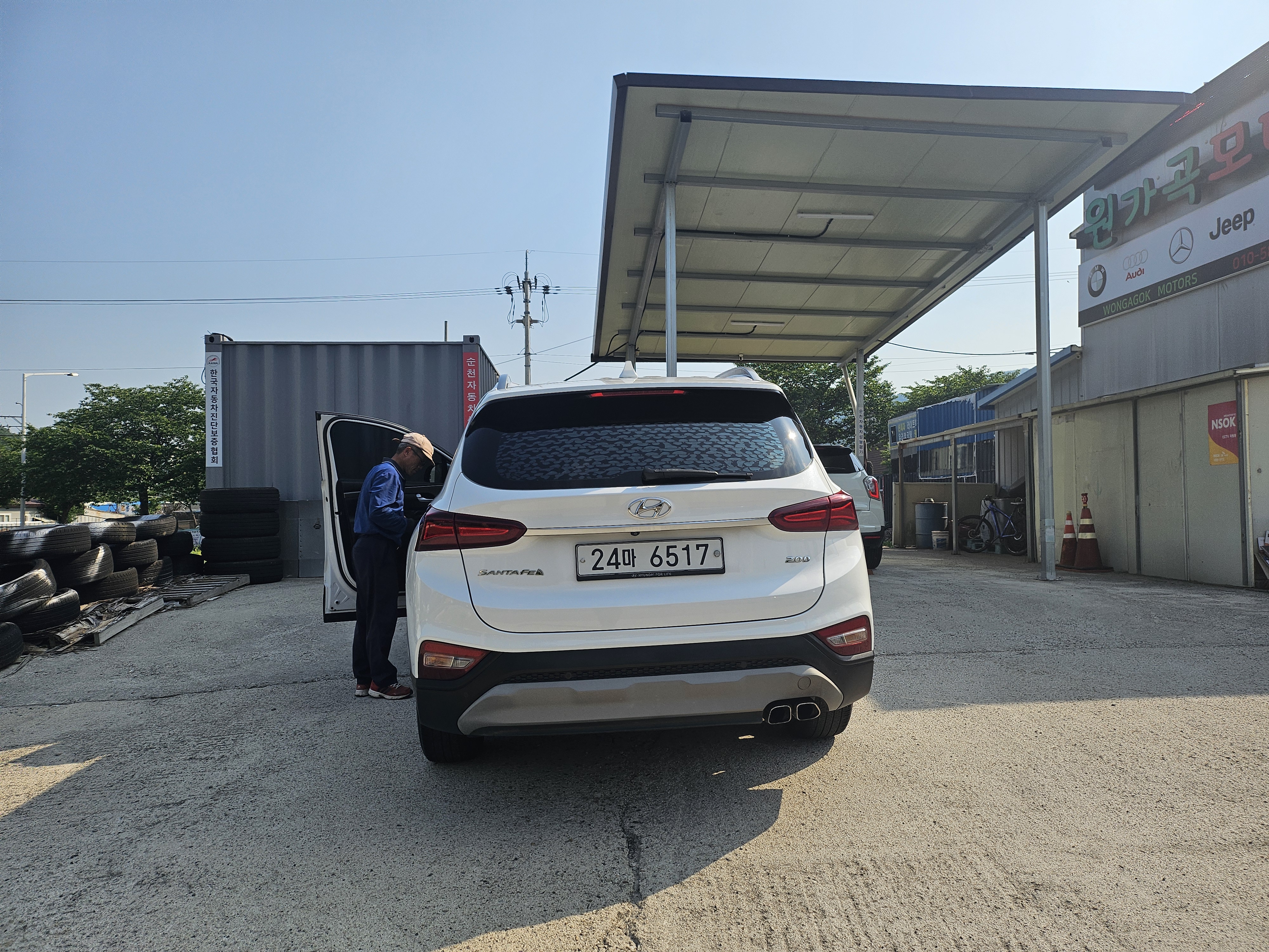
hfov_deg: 71.6
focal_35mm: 24
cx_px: 634
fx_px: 880
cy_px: 476
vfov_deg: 56.8
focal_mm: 5
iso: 50
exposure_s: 1/4781
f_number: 1.8
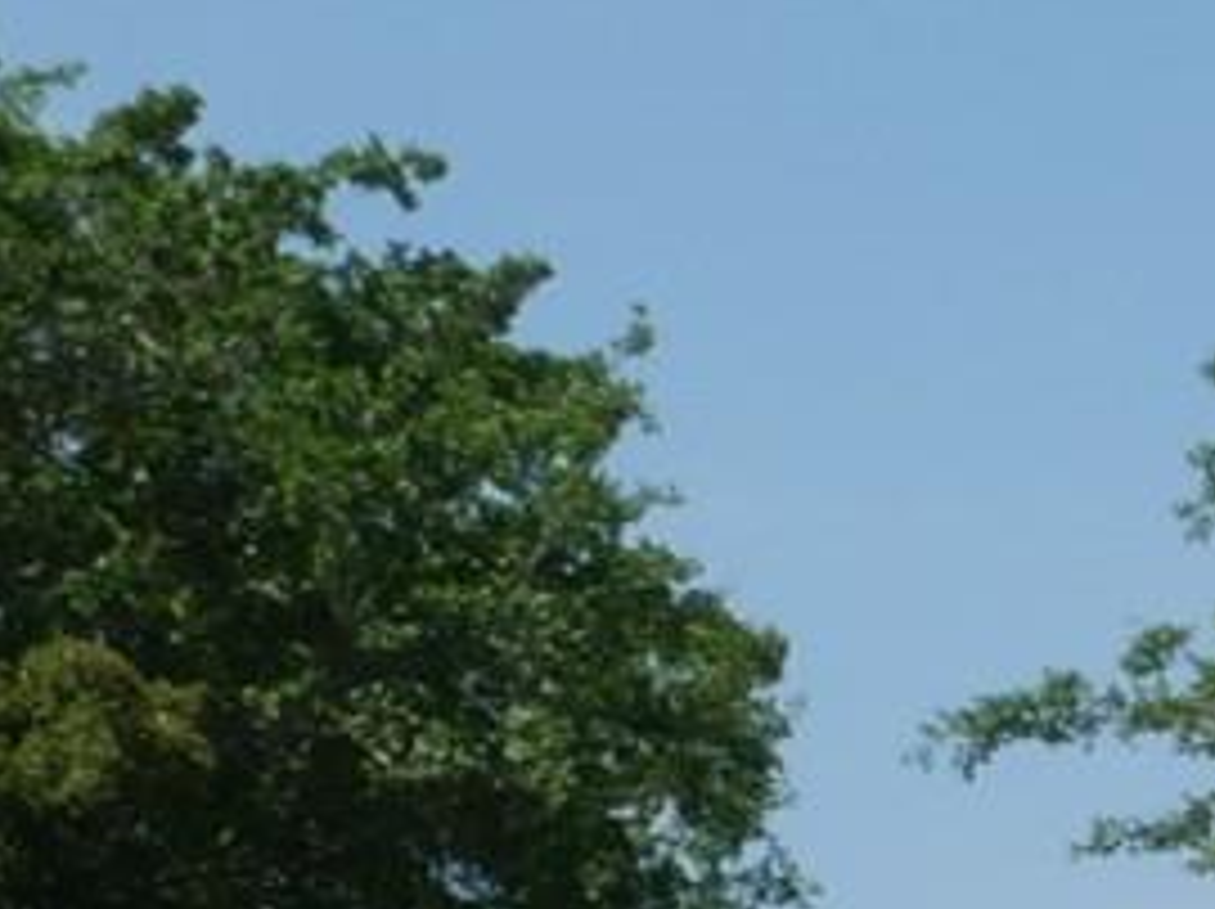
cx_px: 2583
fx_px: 5821
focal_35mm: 166
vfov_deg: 8.3
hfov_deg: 10.7
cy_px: 2034
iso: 200
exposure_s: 1/80
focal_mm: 14
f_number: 18
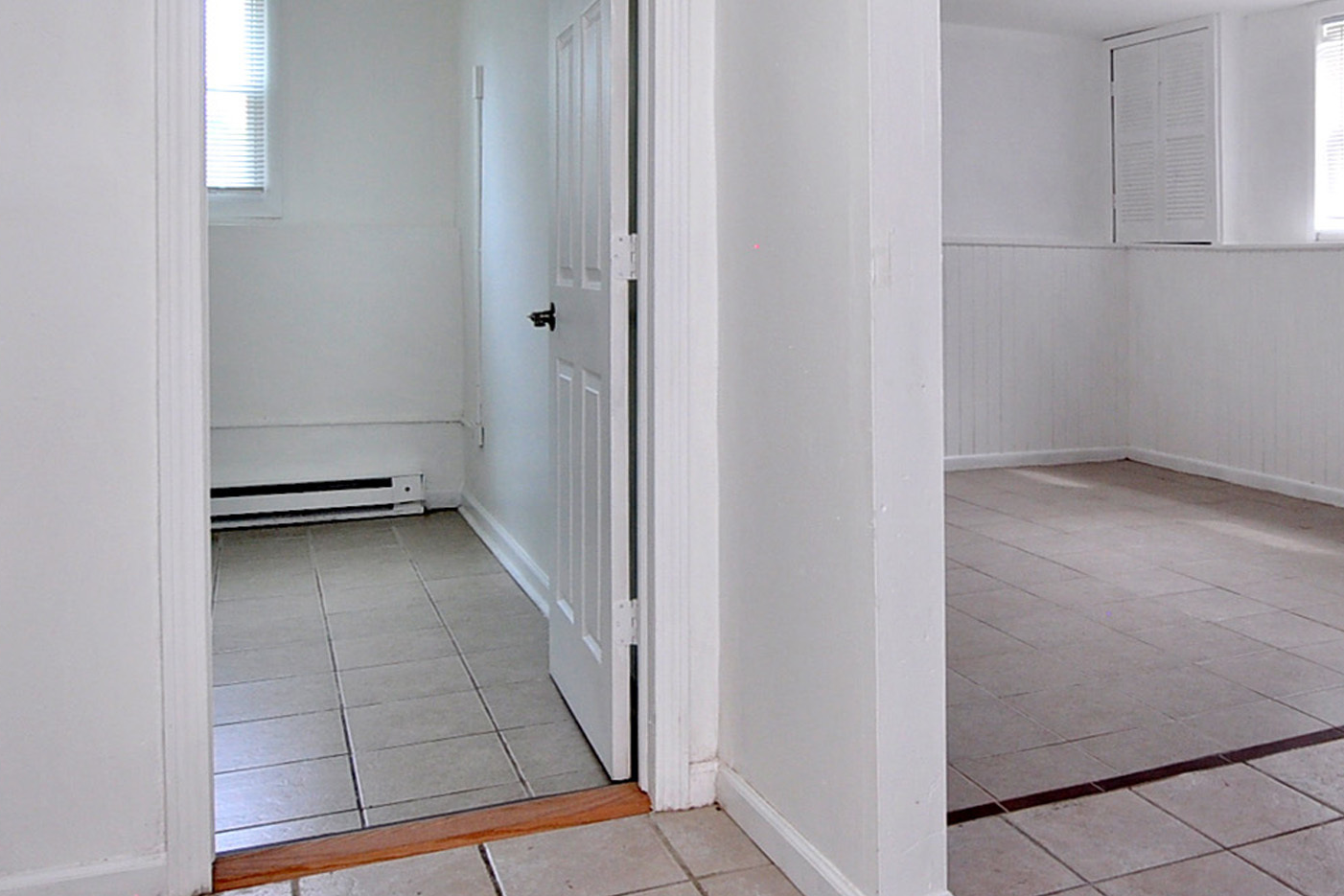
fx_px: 1157
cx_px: 862
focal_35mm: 31
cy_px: 264
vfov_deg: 41.5
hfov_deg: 59.3
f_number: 4.5
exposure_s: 1/50
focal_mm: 10
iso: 320
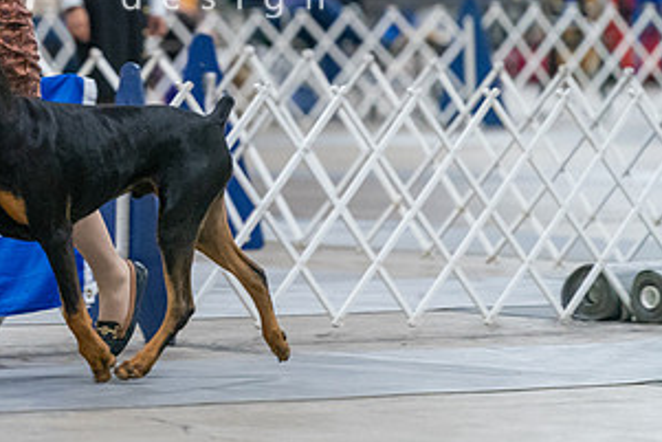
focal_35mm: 386
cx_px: 51
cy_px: 65
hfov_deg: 5.3
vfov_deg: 3.6
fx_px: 7101
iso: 6400
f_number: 3.2
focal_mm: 200
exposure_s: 1/250
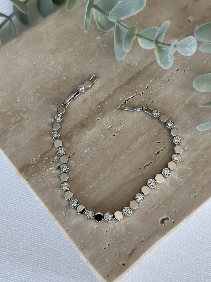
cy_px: 141
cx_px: 106
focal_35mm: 48
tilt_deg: -70.7
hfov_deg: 30.3
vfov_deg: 39.7
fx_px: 390
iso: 125
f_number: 1.78
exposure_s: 1/121
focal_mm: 6.86
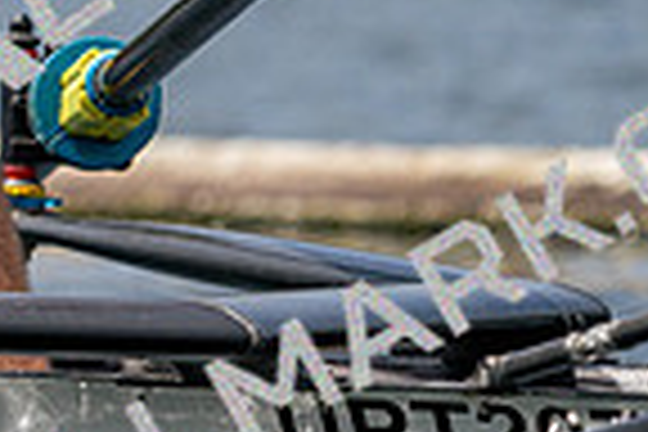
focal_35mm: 1554
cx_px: -522
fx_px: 27970
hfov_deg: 1.3
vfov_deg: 0.9
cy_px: -250
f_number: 6.3
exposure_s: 1/1600
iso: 250
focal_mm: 385
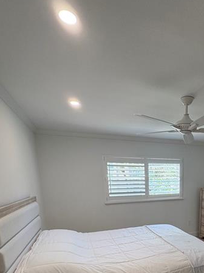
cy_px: 216
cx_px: 165
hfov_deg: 52.9
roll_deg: +1.1
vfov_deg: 65.5
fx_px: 189
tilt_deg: -10.7
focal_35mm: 24
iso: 125
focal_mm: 2.22
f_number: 2.2
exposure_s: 1/120
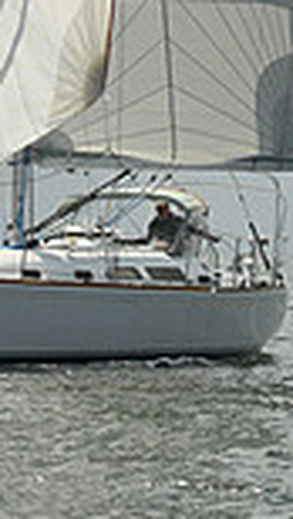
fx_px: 4612
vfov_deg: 6.4
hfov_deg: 3.6
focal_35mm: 335
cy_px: -88
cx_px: 160
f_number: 10
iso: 320
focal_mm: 85
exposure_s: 1/1600
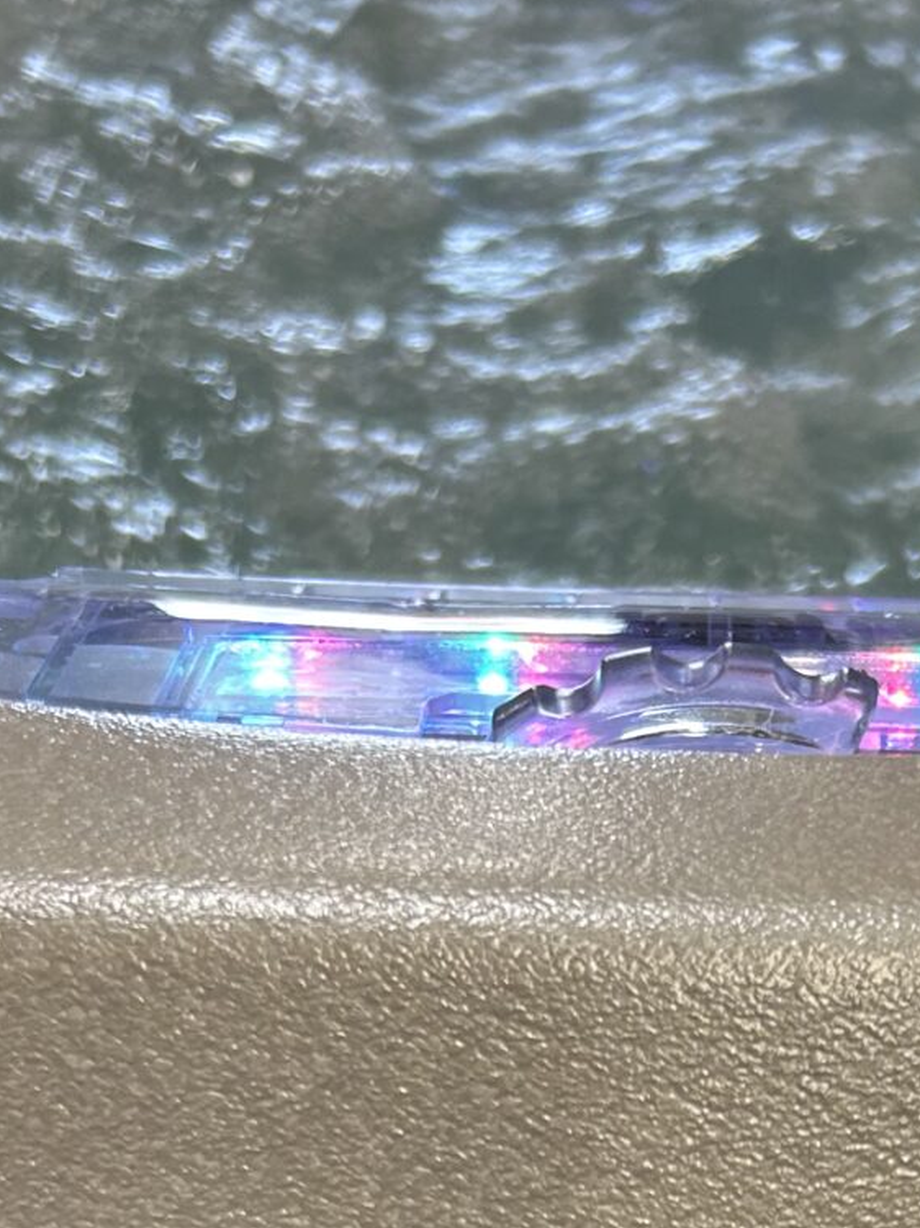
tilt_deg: -42.7
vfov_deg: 24.1
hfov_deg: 20.5
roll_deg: -2.2
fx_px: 2517
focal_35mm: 71
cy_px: 1587
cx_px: 728
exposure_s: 1/120
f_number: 1.5
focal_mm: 5.7
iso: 125
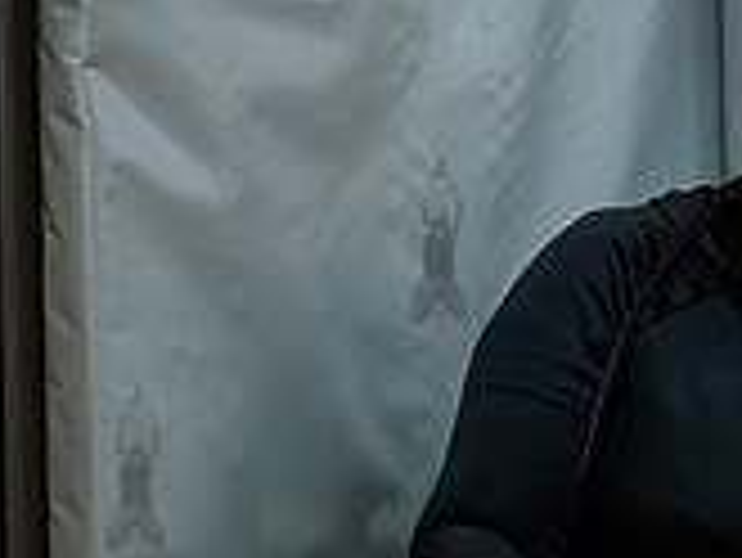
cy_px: 360
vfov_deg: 9.9
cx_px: 892
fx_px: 3218
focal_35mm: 150
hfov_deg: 12.8
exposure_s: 1/1000
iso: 8000
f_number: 4
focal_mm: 35
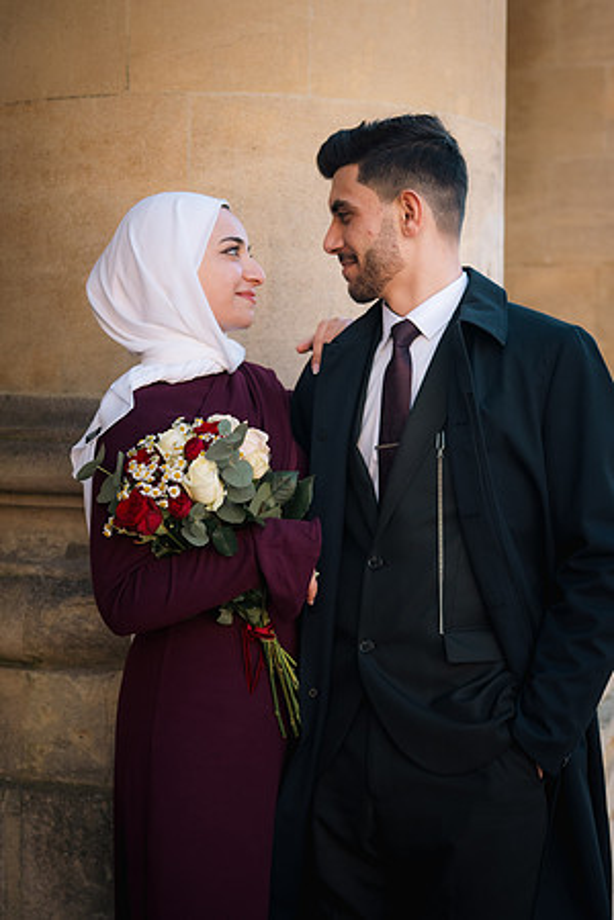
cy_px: 460
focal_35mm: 60
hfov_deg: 22.6
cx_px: 307
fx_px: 1535
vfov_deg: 33.4
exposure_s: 1/640
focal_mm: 40
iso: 200
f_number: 2.8
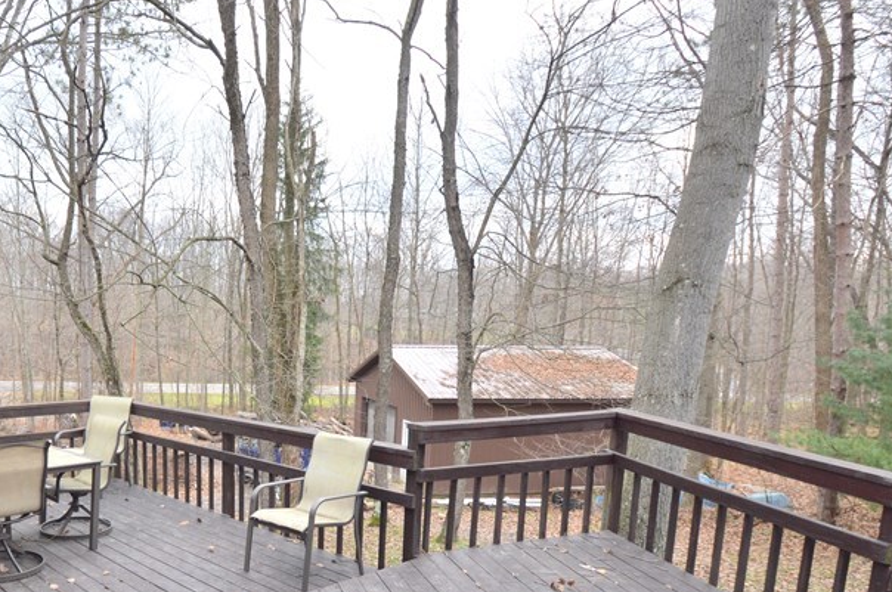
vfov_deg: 45.7
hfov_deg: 63.8
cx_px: 233
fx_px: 668
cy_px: 462
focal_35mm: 27
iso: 400
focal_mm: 10
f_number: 5.6
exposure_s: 1/125
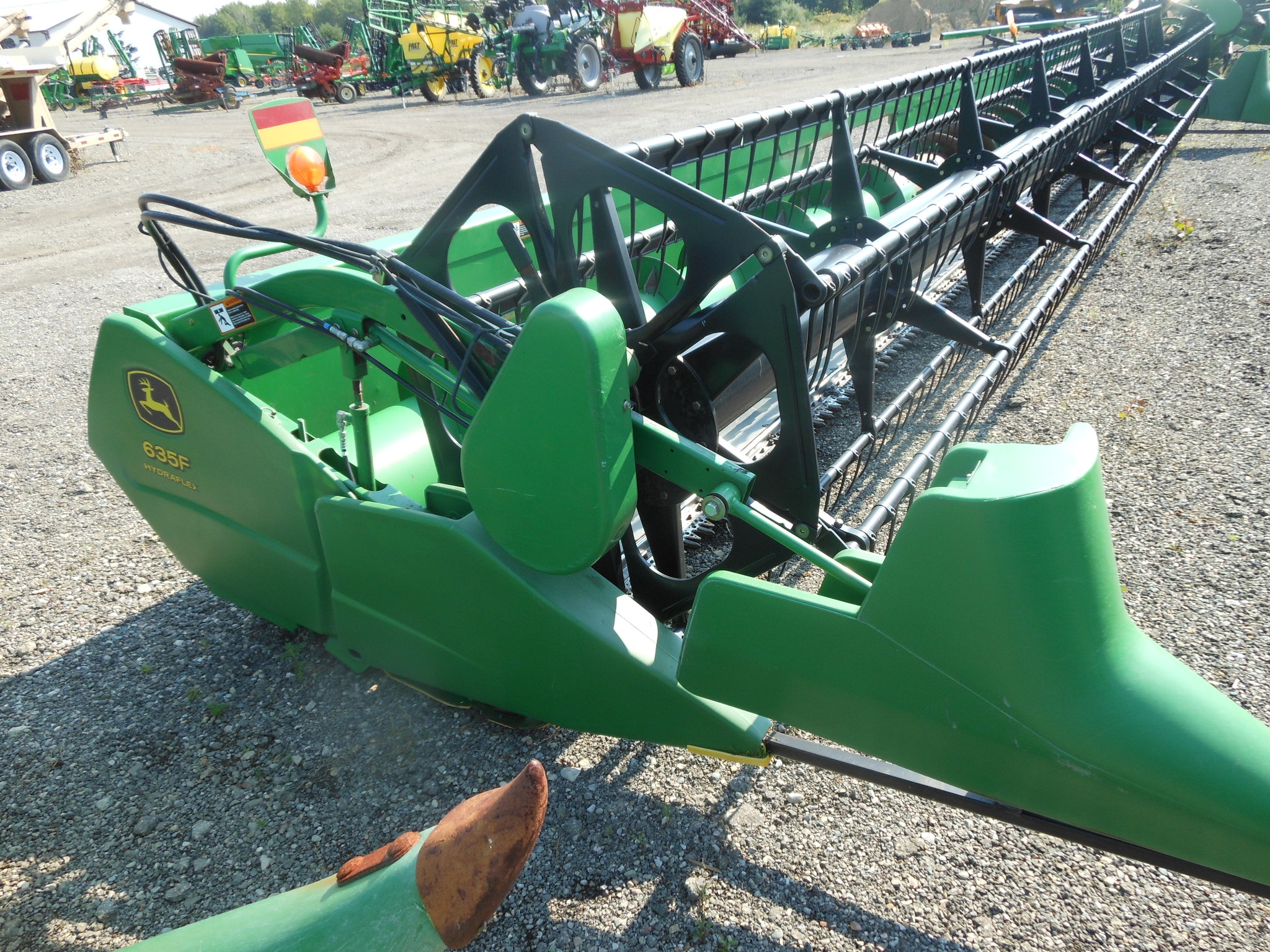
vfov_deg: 54.9
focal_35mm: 25
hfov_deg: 69.4
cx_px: 635
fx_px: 917
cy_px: 476
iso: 80
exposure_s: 1/250
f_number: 3.2
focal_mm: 4.5
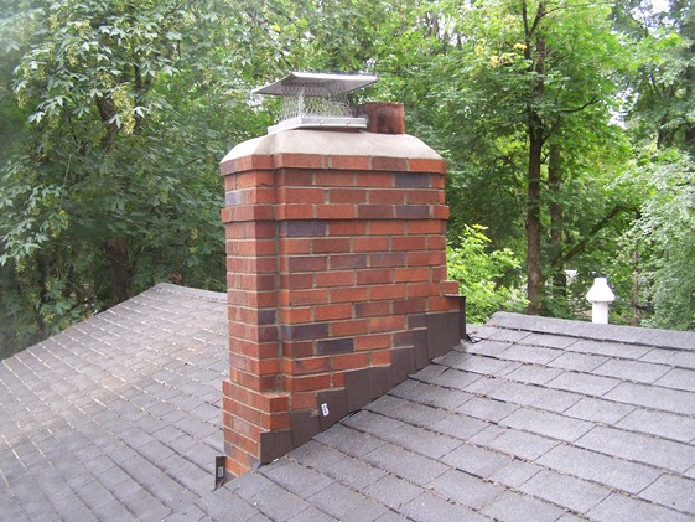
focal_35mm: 39
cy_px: 257
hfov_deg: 47.9
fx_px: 783
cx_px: 351
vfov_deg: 36.8
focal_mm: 6.3
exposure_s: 1/90
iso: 140
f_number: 2.8
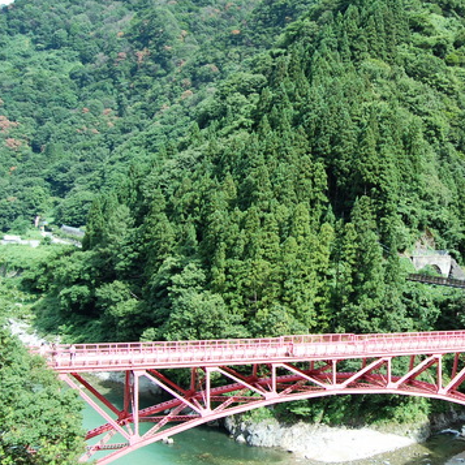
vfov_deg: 41.1
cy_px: 259
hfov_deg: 39.3
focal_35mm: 41
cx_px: 384
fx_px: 619
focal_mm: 19
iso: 200
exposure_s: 1/160
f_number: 6.3
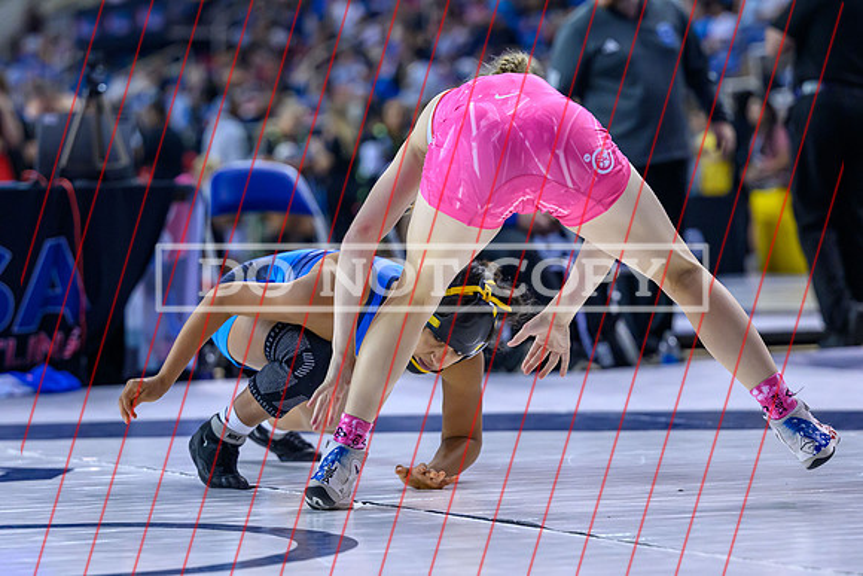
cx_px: 340
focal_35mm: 161
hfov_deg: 12.7
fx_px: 3865
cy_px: 276
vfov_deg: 8.5
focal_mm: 110
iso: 2500
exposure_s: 1/800
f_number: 2.8
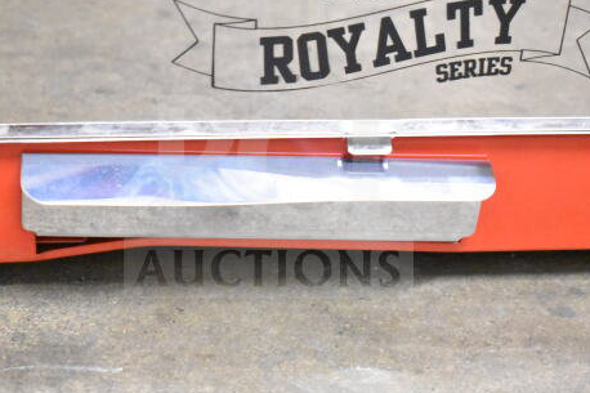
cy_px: 196
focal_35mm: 80
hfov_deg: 25.4
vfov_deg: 17.1
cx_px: 268
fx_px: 1311
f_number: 4.8
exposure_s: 1/60
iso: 16000
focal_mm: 40
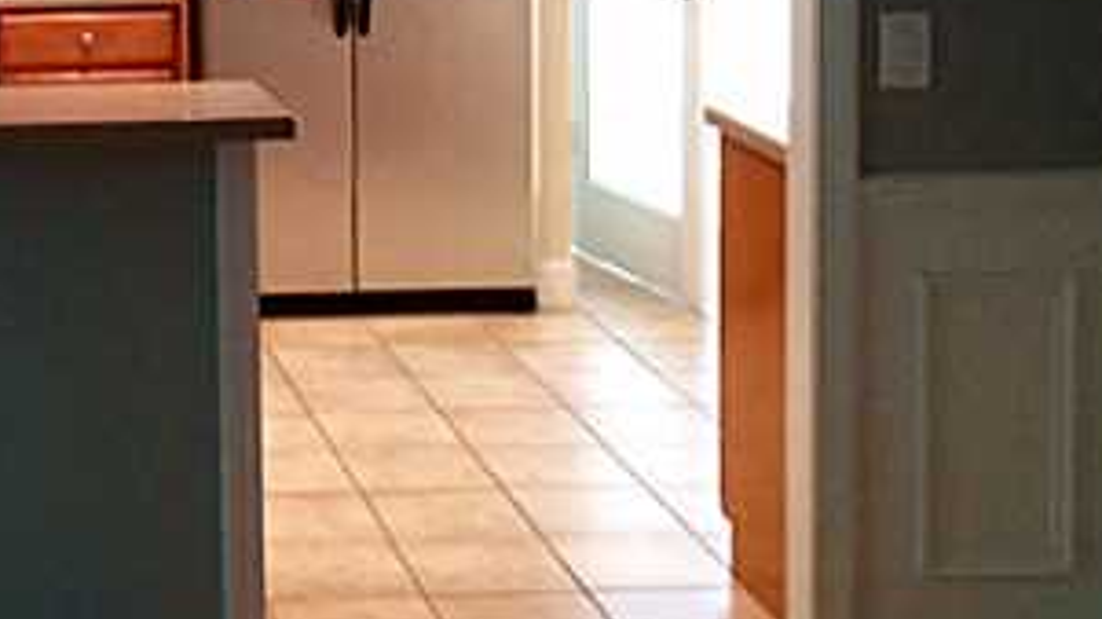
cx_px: -190
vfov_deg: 14.0
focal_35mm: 84
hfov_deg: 23.3
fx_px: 2453
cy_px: -70
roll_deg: +0.3
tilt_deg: -5.9
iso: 250
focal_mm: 4.15
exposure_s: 1/33
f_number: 2.2
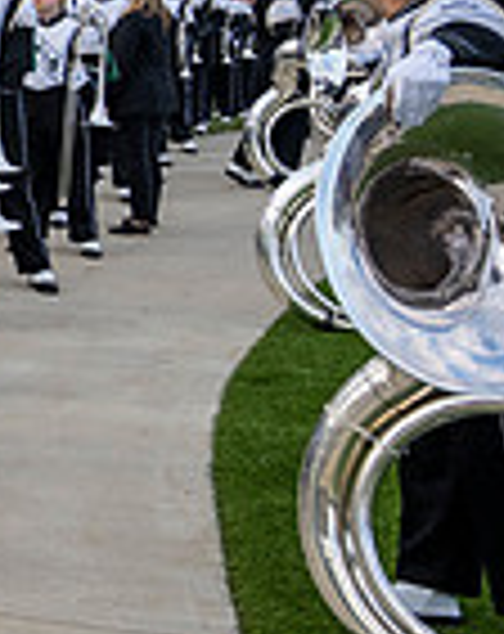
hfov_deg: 13.2
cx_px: -634
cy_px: 97
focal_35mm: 93
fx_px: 1742
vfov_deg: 20.3
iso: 400
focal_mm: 24
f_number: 4
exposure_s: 1/800
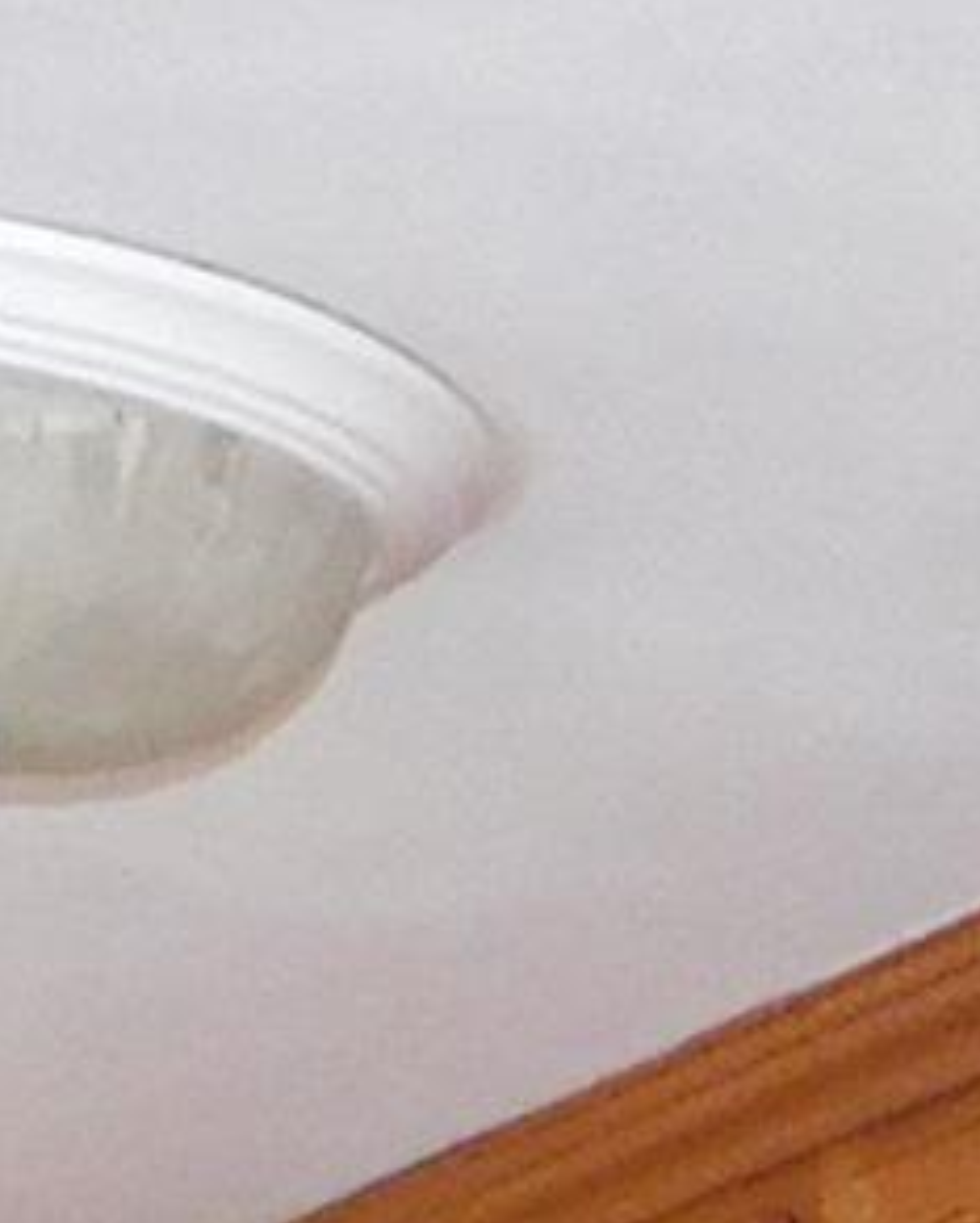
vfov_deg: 7.2
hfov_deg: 5.9
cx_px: 3405
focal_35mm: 236
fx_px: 8547
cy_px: 3778
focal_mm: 4
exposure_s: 1/30
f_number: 3
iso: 200
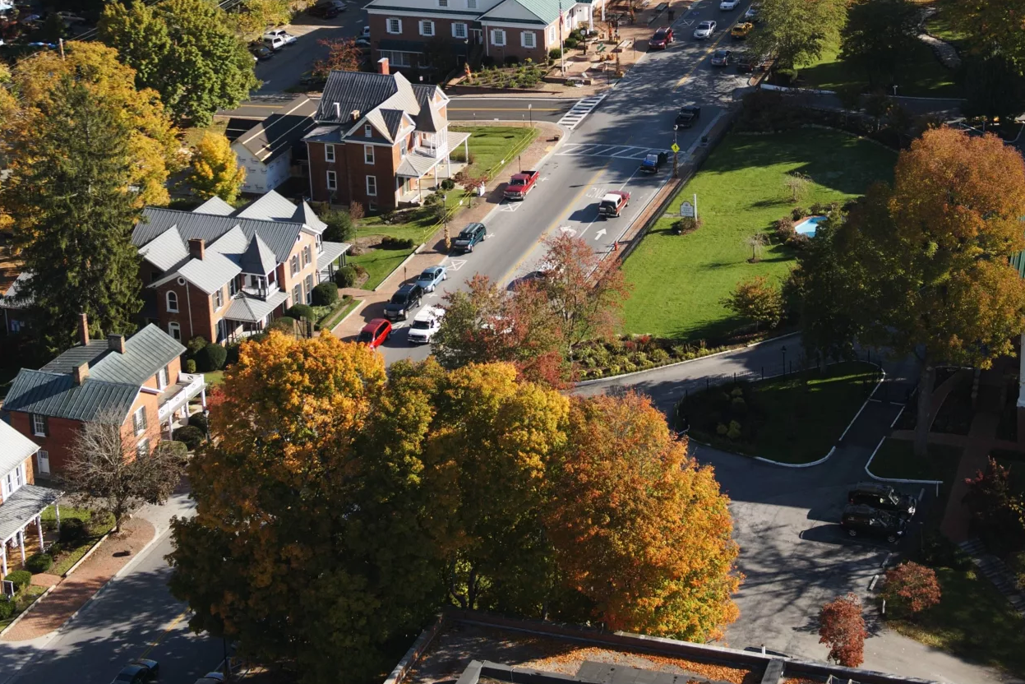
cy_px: 3
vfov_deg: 17.1
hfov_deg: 25.9
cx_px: 614
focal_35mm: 78
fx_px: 2221
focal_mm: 38
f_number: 4
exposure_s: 1/640
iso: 400
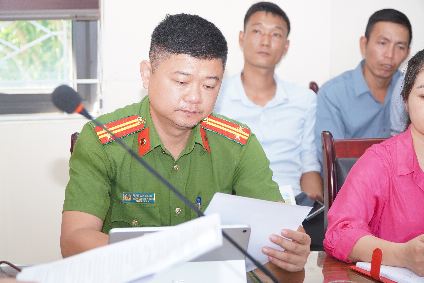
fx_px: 948
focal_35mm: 81
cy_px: 142
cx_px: 211
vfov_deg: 17.0
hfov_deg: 25.2
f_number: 4
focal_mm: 53
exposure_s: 1/160
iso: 1000
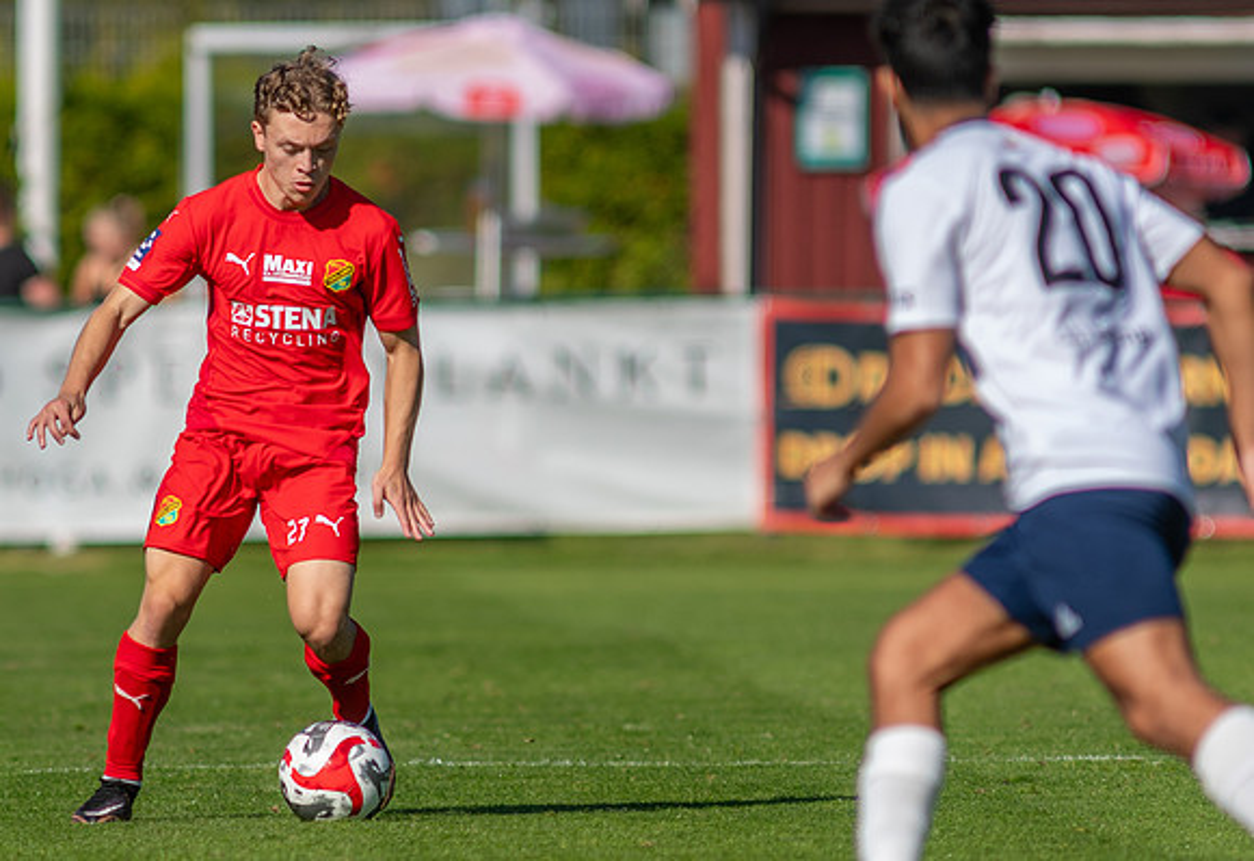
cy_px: 500
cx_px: 341
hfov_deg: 2.7
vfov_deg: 1.9
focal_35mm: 746
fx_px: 26232
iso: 100
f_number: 3.2
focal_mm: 300
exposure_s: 1/2000
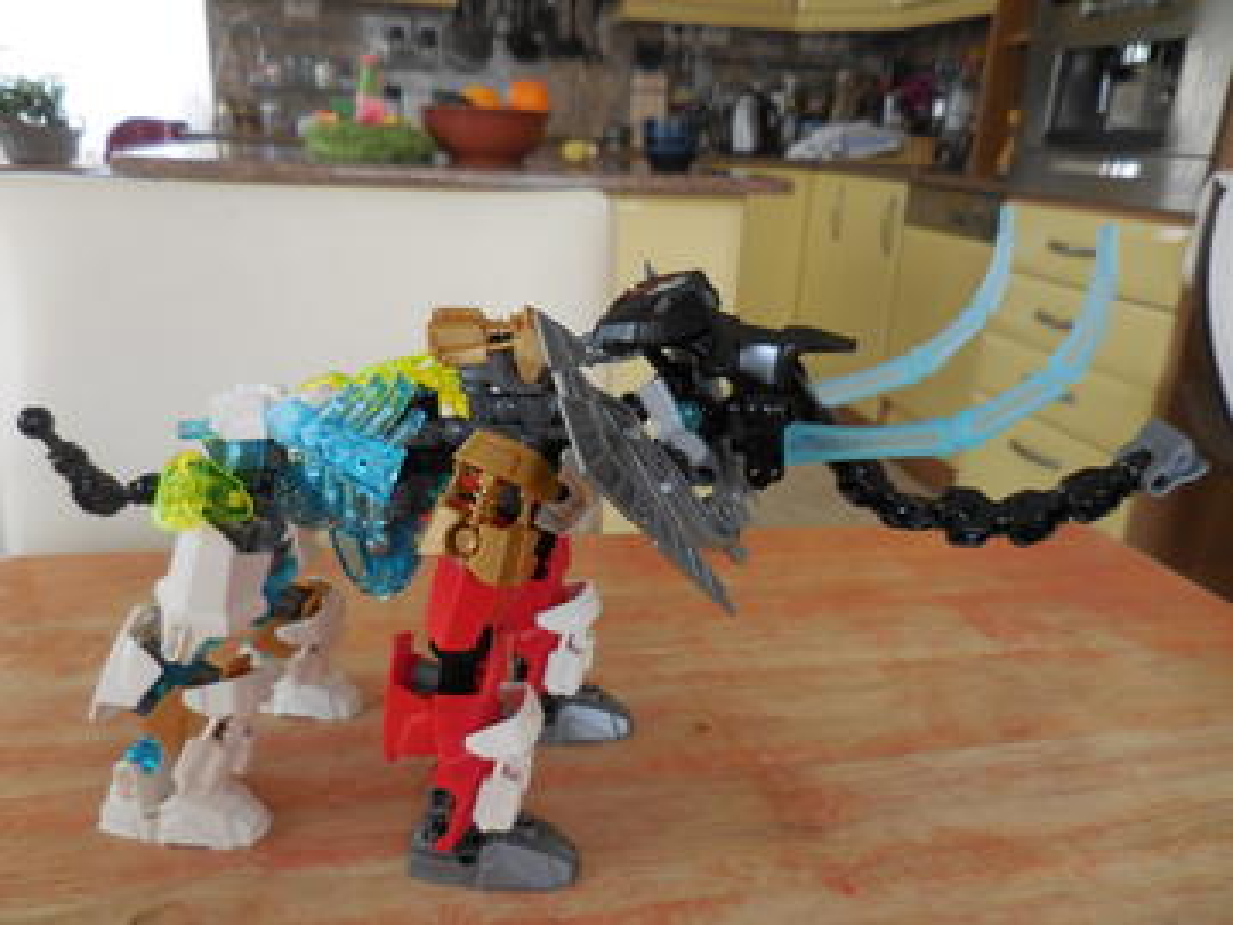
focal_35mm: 25
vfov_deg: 54.9
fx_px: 890
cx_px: 616
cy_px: 462
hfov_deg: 69.4
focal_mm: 4.5
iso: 400
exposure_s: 1/30
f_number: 3.3
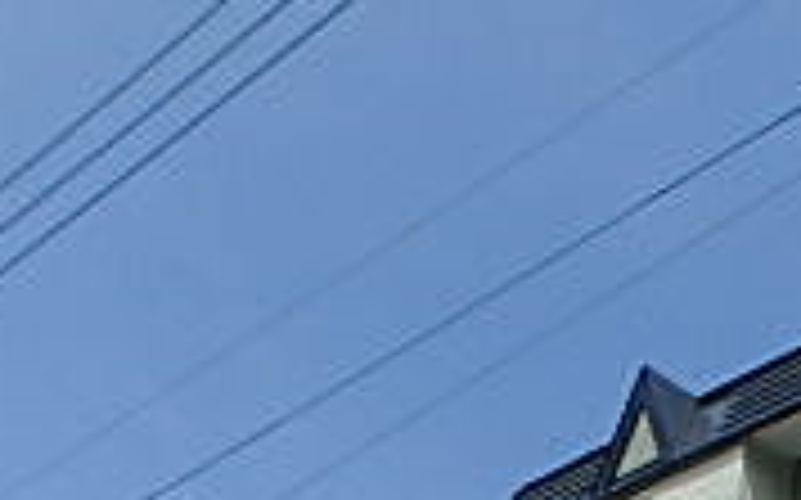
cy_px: 1045
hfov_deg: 20.4
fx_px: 1745
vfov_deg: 13.6
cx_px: 1336
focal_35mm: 80
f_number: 6
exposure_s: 1/800
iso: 125
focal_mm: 3.7
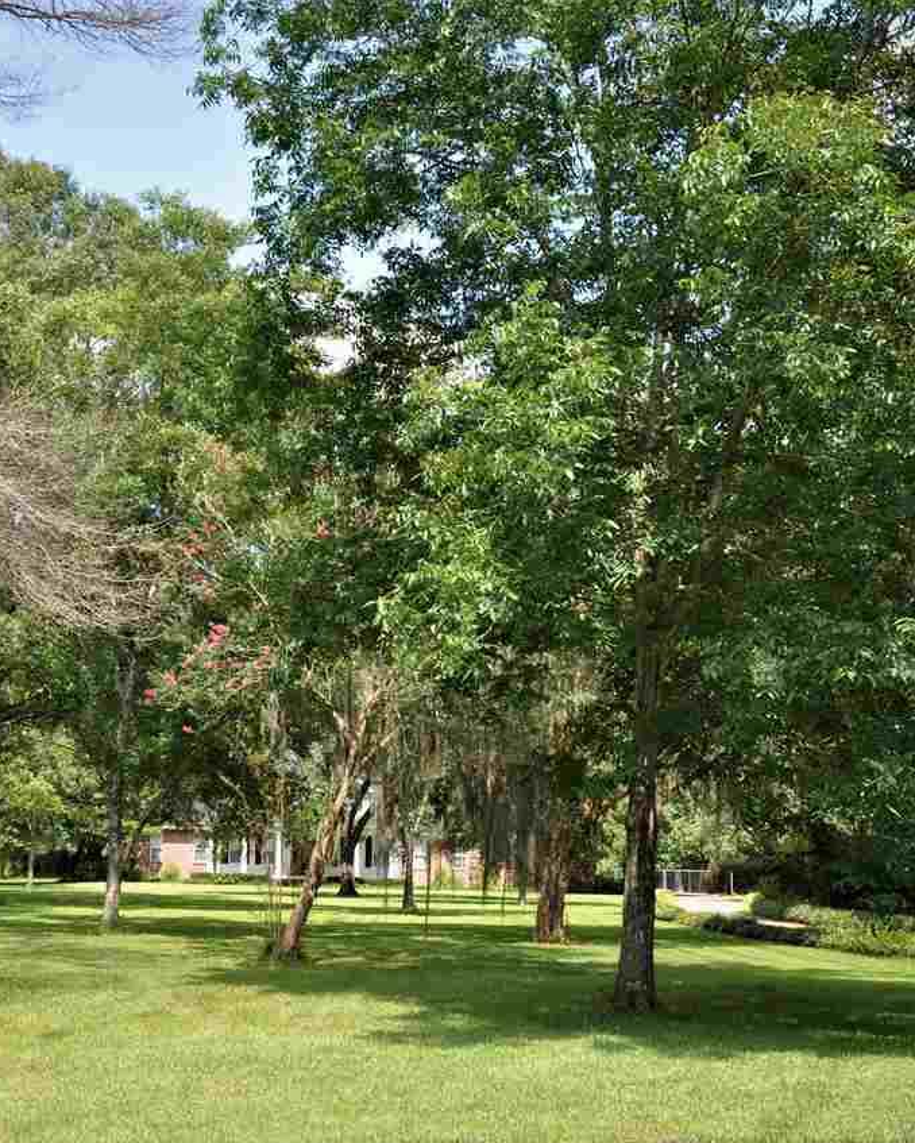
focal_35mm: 51
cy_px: 572
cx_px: 355
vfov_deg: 36.6
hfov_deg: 29.6
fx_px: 1726
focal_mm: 24
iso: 200
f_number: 7.1
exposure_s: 1/200
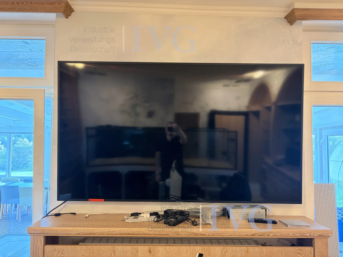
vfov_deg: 53.1
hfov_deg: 67.3
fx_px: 258
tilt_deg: +3.6
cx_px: 172
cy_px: 128
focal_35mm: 26
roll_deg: -1.3
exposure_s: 1/50
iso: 400
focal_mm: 5.96
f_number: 1.6
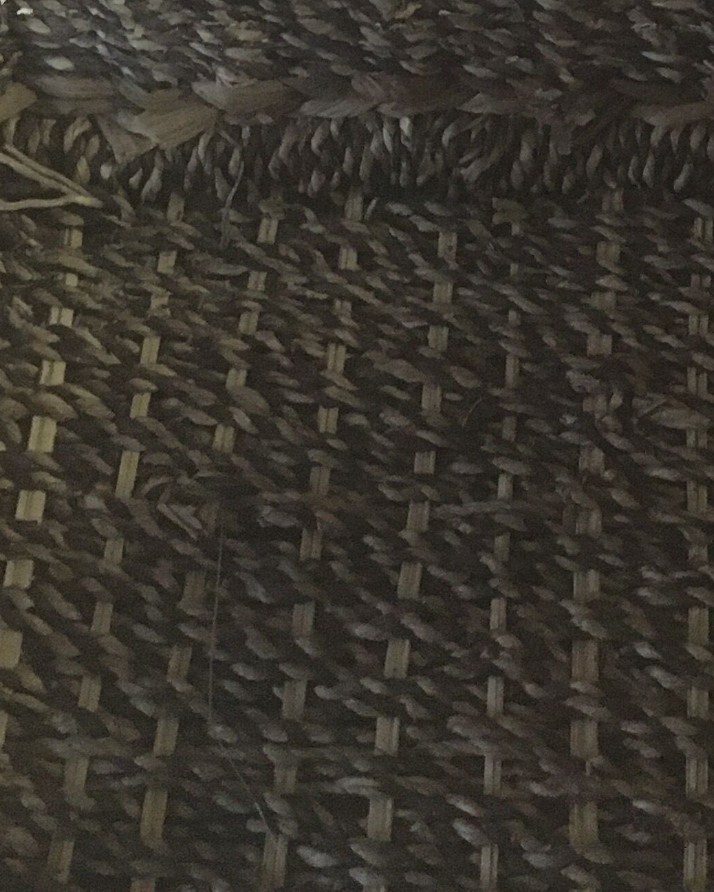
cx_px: 772
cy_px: -301
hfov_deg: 16.9
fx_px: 2324
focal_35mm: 88
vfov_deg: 19.8
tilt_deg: -46.7
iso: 250
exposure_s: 1/17
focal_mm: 4.15
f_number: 2.2
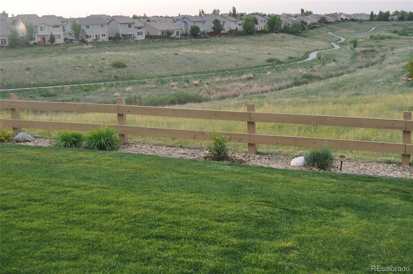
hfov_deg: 45.0
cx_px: 206
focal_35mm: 44
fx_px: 498
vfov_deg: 30.8
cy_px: 137
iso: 280
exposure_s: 1/125
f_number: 5.6
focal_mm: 29
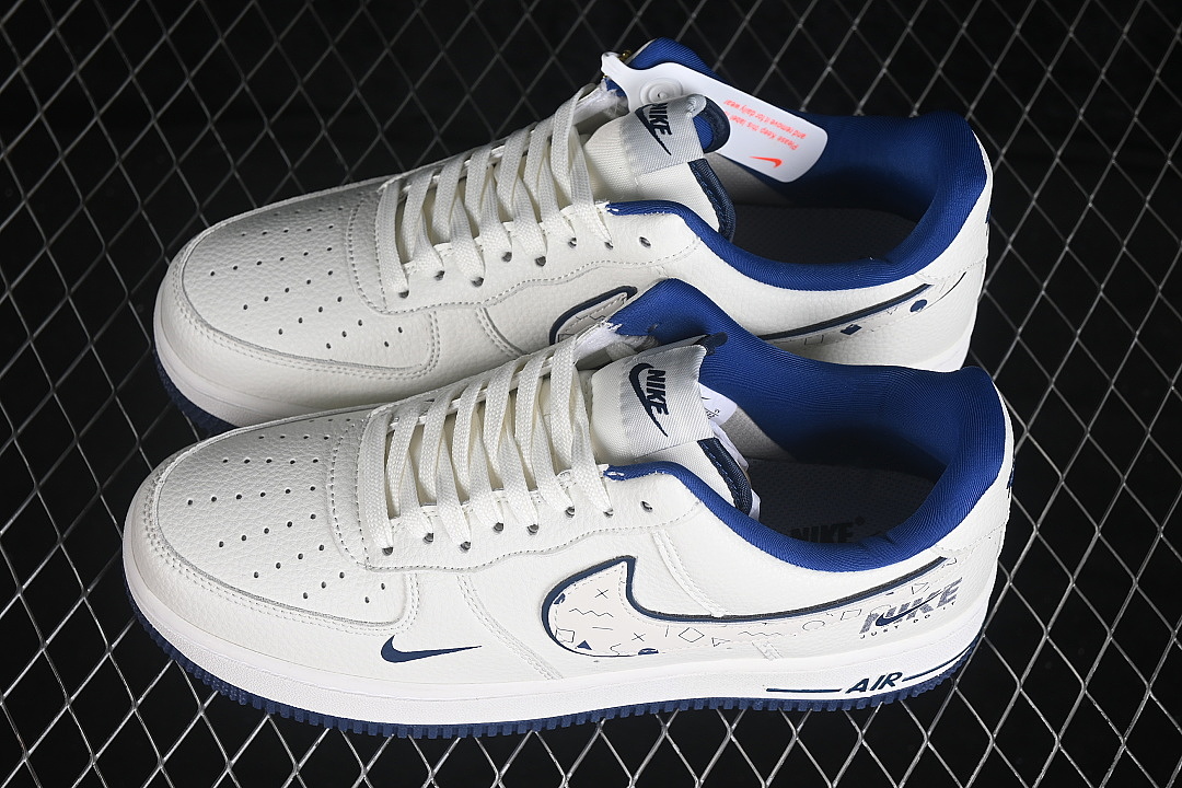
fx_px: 2462
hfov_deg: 27.0
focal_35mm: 75
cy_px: 394
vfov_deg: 18.2
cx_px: 591
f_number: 7.1
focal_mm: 50
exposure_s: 1/80
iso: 160
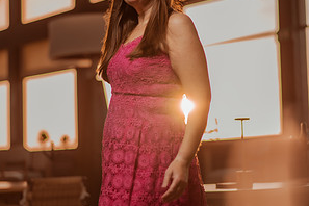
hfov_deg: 23.1
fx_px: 755
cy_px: 110
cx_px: 155
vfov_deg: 15.5
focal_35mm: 88
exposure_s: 1/2500
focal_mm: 58
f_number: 1.4
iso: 100
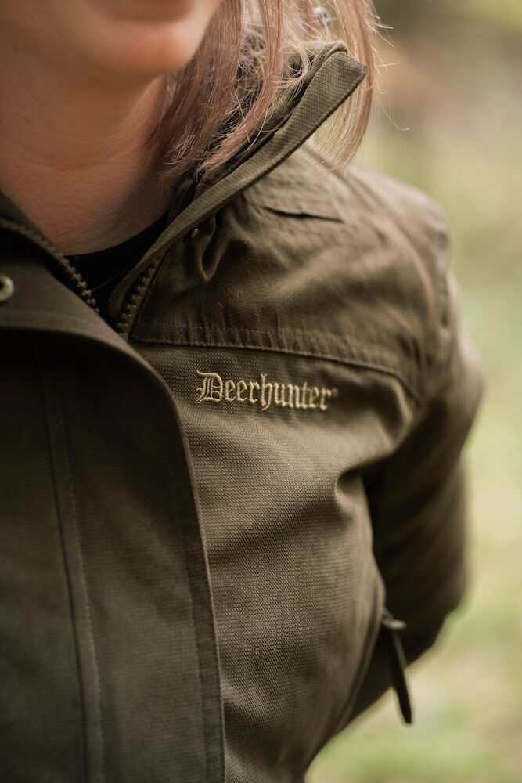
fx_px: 1848
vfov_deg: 23.9
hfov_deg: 16.1
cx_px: 261
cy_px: 392
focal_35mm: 85
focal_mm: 85
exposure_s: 1/200
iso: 800
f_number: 3.2
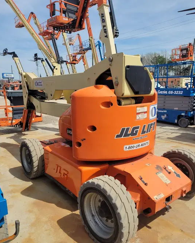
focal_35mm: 28
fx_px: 202
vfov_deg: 62.0
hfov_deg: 51.6
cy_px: 134
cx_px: 97
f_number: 1.8
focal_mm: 5.4
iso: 40
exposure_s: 1/3483
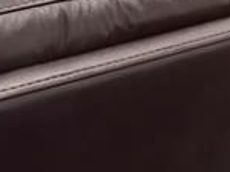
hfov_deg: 17.6
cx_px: 252
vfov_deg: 11.1
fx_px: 718
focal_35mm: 108
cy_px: -258
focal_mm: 11
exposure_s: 1/4
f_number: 9
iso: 320
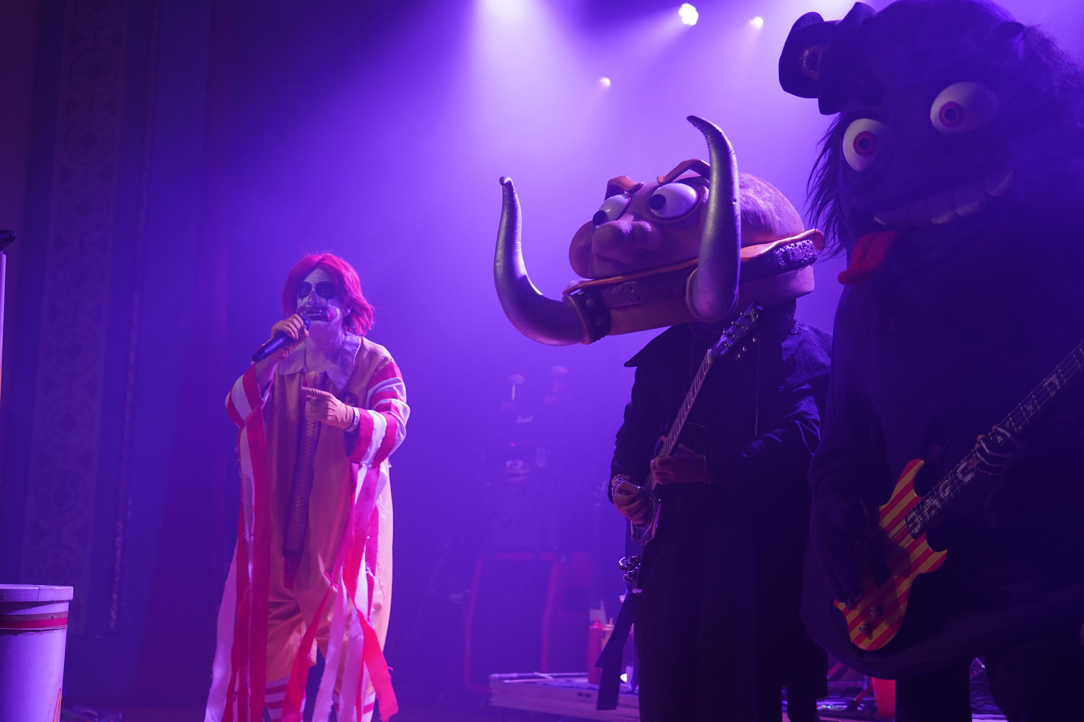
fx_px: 1385
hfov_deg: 42.7
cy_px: 361
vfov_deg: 29.2
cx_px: 542
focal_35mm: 46
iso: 1250
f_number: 4
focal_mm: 46
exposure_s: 1/160
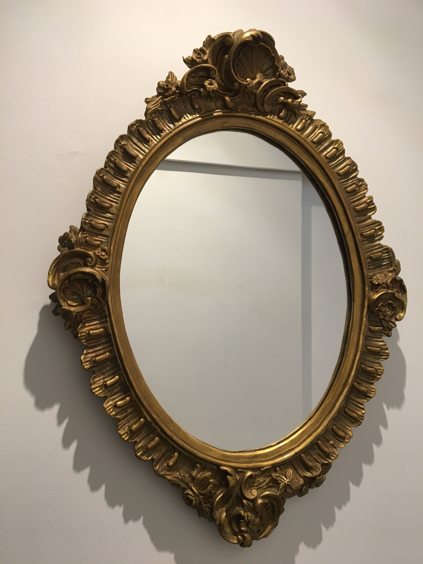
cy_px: 282
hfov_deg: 48.2
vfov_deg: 61.7
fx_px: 472
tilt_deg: +9.7
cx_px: 212
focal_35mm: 29
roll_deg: +1.8
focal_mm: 4.15
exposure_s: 1/33
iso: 80
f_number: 2.2
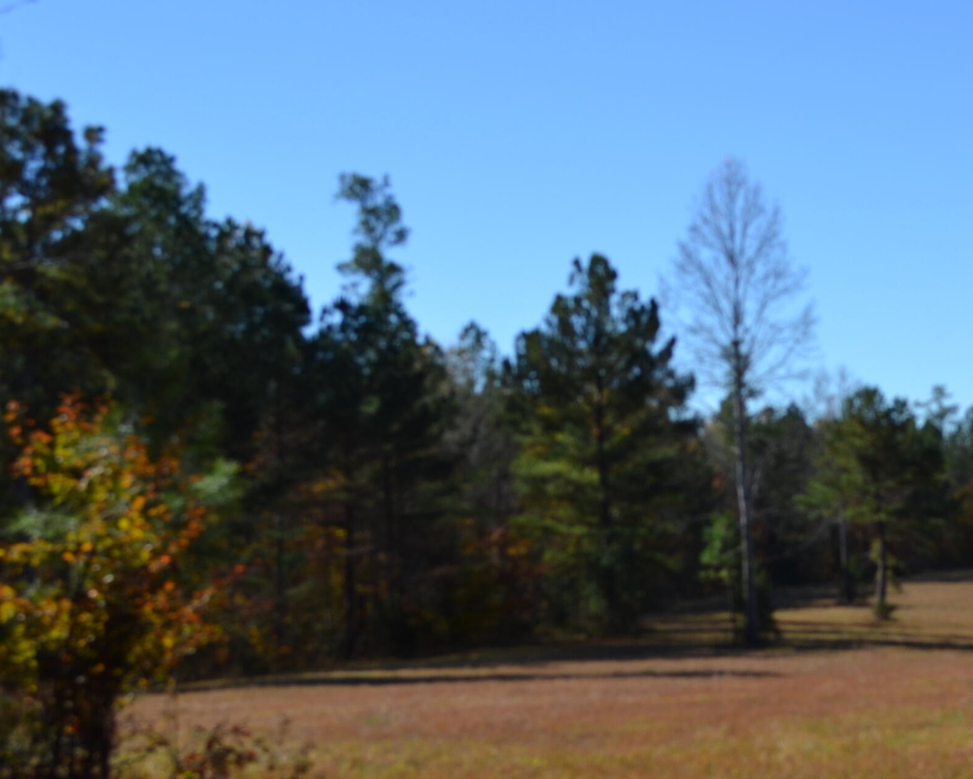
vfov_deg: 19.2
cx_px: 815
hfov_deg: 23.4
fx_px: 2304
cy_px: 390
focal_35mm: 80
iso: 100
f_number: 8
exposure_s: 1/250
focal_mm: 30
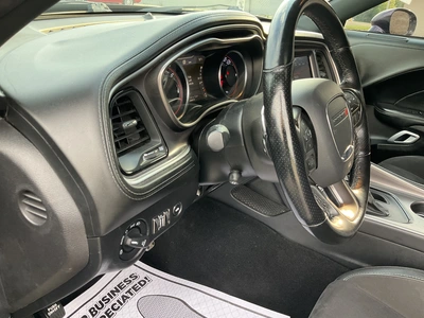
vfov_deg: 48.2
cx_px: 212
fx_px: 355
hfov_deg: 61.7
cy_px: 159
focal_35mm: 29
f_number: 1.8
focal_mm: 3
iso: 64
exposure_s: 1/104
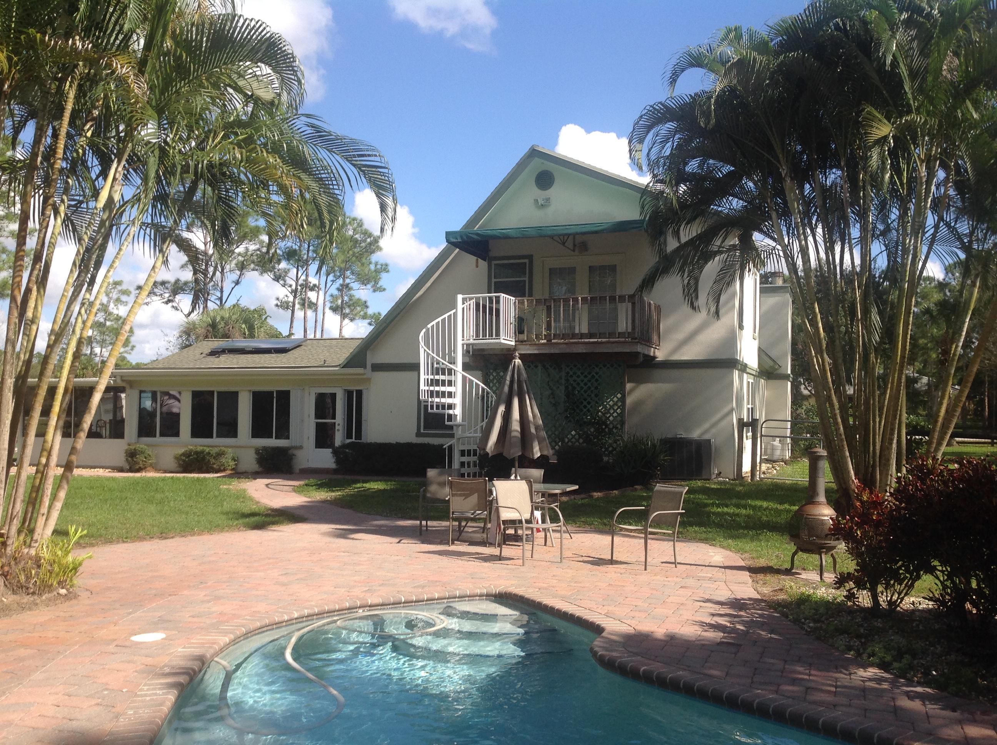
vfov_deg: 40.6
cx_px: 498
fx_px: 1007
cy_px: 372
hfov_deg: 52.7
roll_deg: +1.4
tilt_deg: +3.3
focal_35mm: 35
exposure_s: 1/1374
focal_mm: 4.28
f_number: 2.4
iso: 50
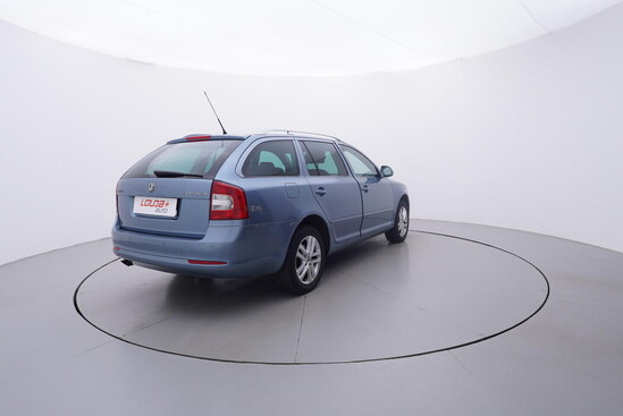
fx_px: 390
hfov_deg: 77.3
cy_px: 208
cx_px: 312
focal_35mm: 22
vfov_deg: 56.2
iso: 200
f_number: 5
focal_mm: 15
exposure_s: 1/80
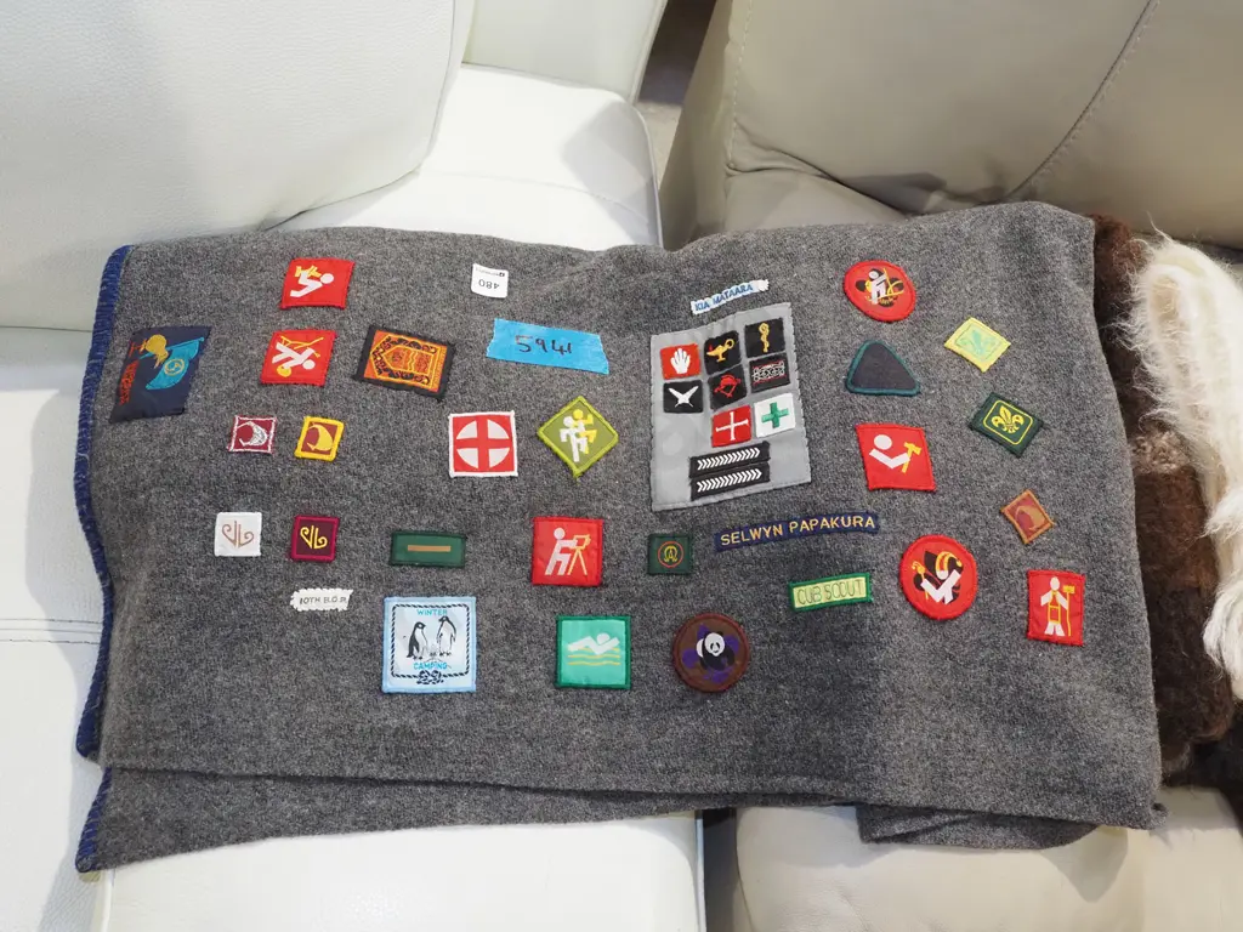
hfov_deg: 60.0
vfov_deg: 46.8
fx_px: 1077
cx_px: 622
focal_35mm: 30
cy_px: 466
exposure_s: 1/60
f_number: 5.6
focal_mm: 15
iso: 2000
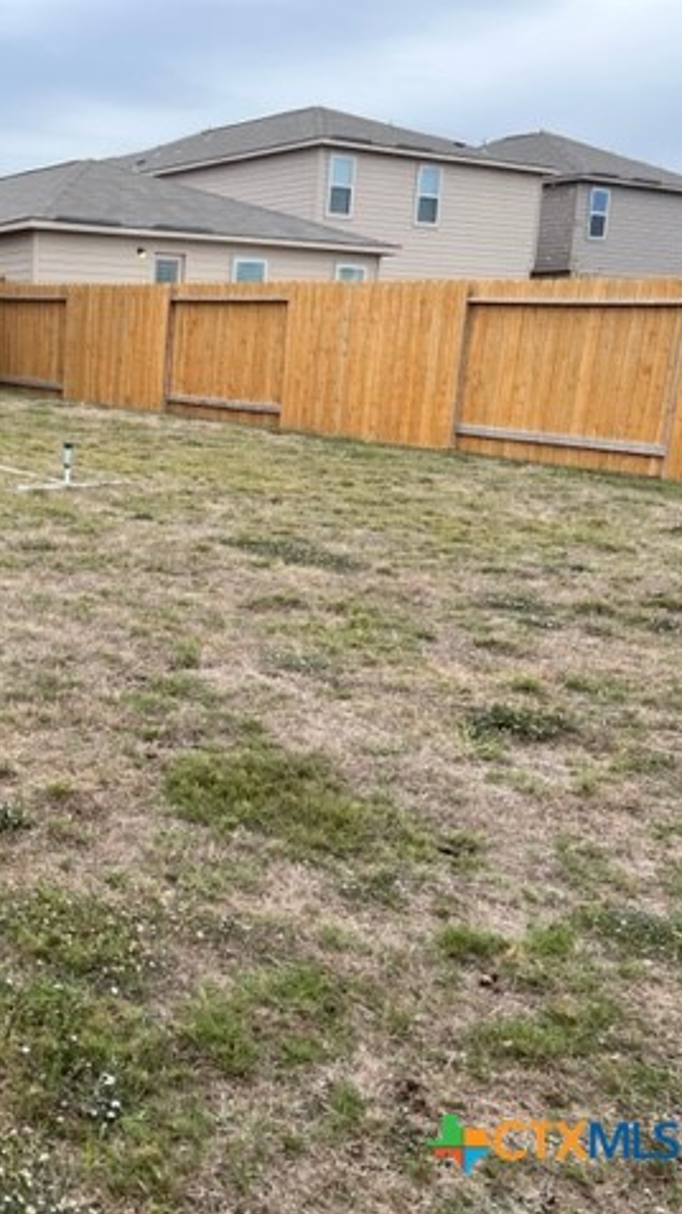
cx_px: -84
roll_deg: -0.5
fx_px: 1223
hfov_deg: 28.1
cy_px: 606
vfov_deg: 52.8
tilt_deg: -10.1
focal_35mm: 38
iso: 50
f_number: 1.5
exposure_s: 1/1171
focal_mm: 5.7
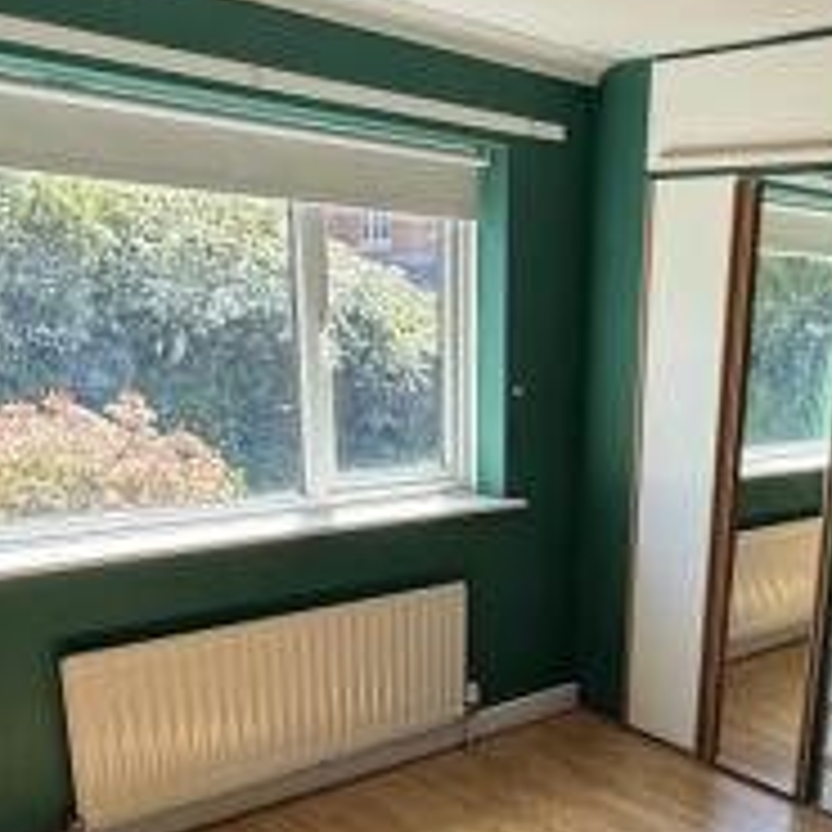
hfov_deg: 41.6
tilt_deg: -17.1
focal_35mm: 39
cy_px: 627
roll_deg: -3.1
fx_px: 1061
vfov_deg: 41.5
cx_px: 623
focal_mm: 2.22
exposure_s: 1/235
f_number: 2.2
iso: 64
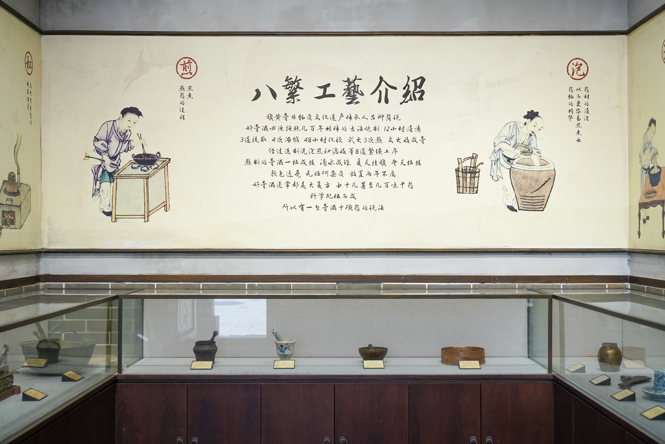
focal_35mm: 44
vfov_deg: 30.5
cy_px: 222
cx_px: 332
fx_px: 813
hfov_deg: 44.5
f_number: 5
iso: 800
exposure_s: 1/400
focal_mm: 44
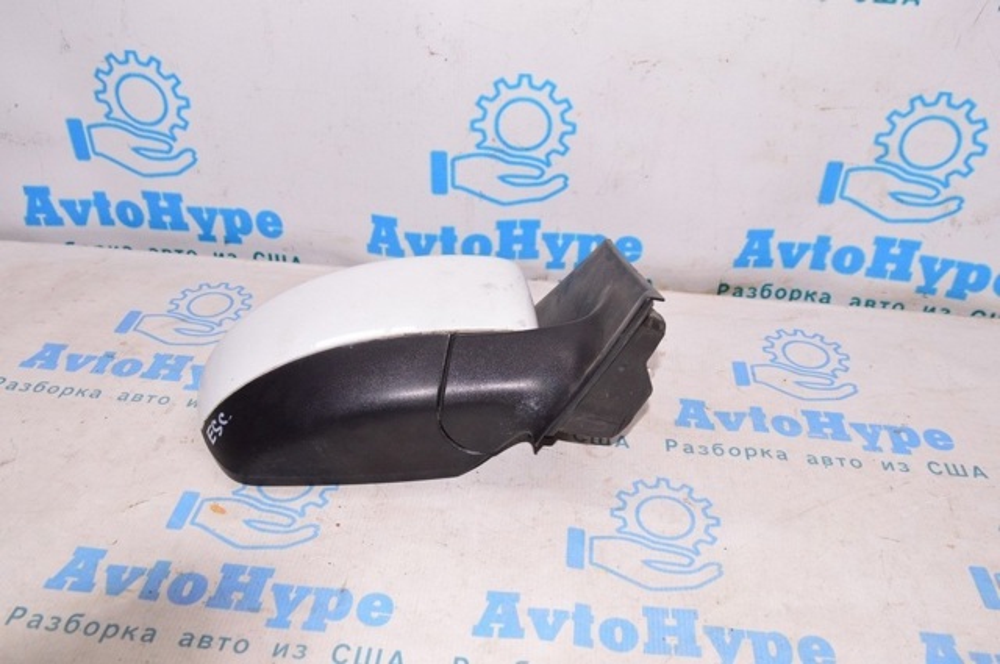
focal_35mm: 33
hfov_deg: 57.3
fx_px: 915
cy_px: 332
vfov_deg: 39.9
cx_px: 500
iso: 1600
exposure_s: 1/200
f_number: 8
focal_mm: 22
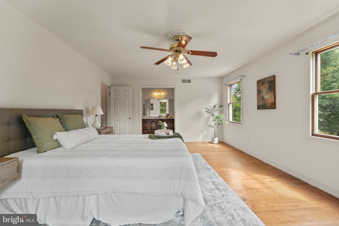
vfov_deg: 81.2
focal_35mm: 14
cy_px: 113
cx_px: 170
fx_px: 132
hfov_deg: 104.3
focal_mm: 14
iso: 100
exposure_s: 1/3
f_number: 8
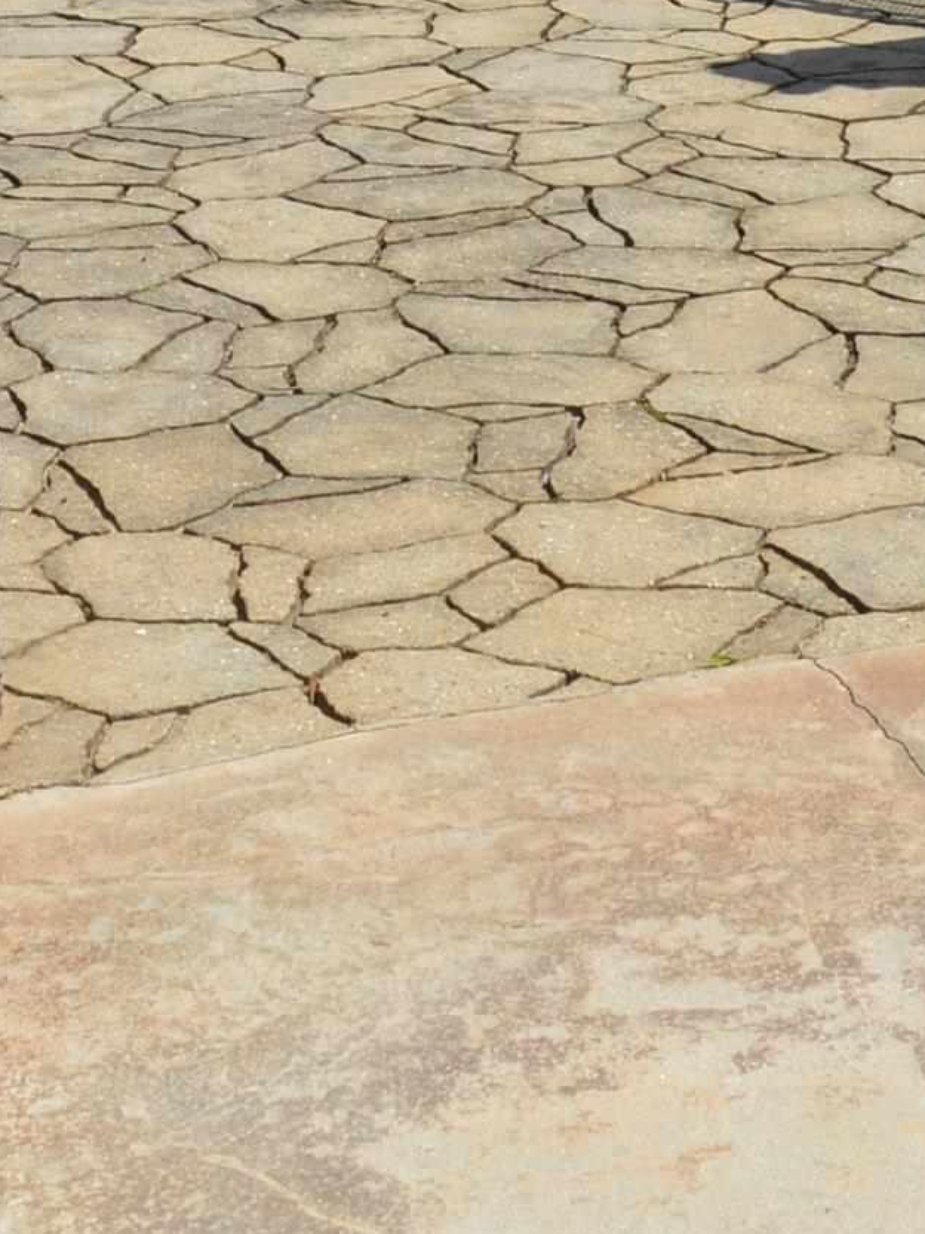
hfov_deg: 12.3
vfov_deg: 16.0
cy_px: -99
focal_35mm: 120
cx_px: 280
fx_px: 4269
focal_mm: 23
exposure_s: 1/200
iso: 100
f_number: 10
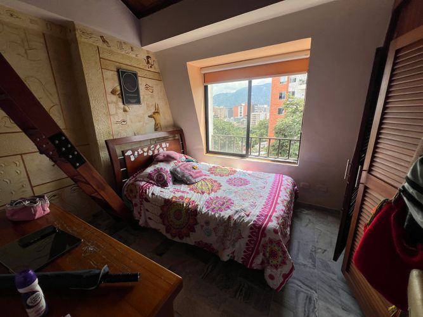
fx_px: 159
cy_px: 158
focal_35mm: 13
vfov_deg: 89.9
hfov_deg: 106.2
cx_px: 212
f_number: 1.8
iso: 32
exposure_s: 1/381
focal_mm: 1.57
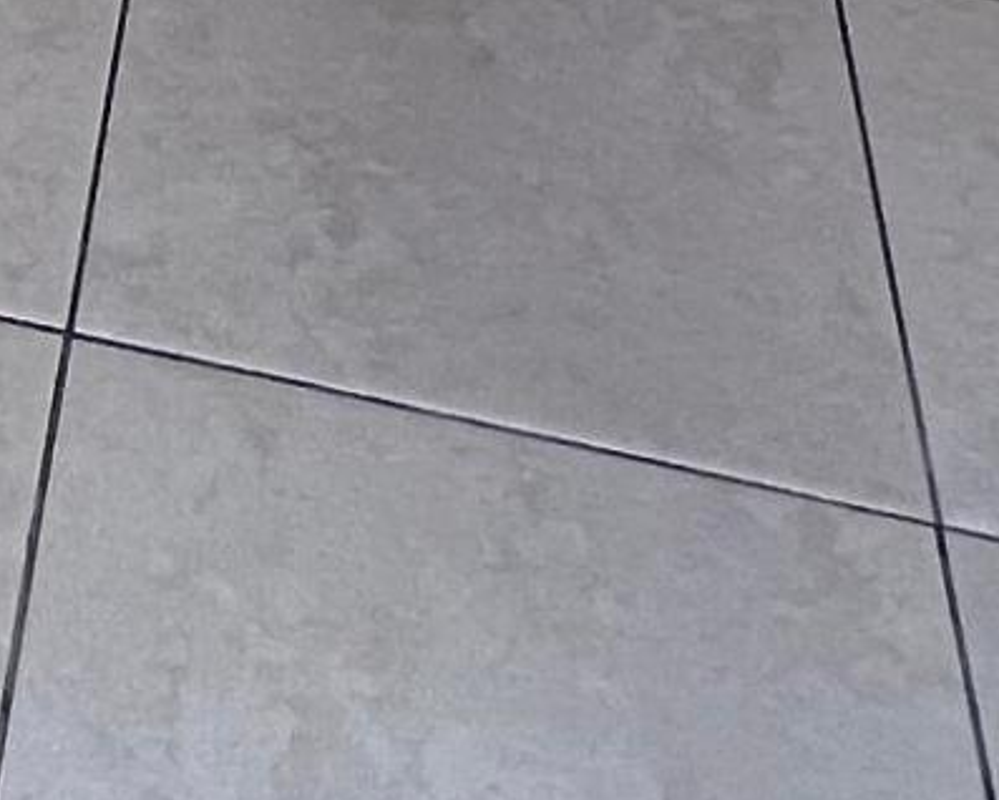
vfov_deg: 10.5
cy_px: -1726
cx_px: -430
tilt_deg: -5.3
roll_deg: +0.7
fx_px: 2721
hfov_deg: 18.7
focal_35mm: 92
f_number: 1.8
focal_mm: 1.57
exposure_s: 1/120
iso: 50
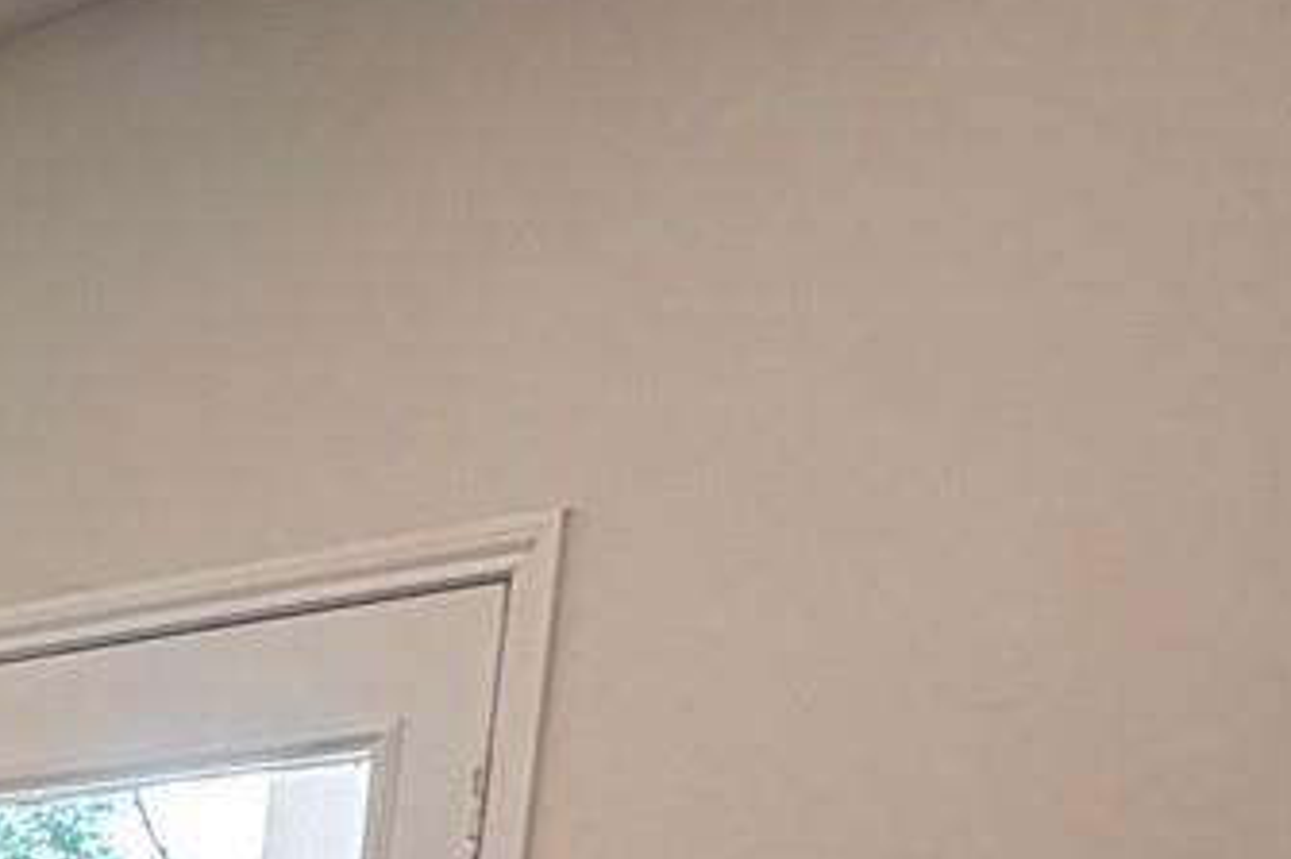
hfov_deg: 16.4
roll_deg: +0.1
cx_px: -1403
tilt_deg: -11.2
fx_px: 3190
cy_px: 1760
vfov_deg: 13.1
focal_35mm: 89
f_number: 2.2
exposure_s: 1/60
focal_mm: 2.22
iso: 400
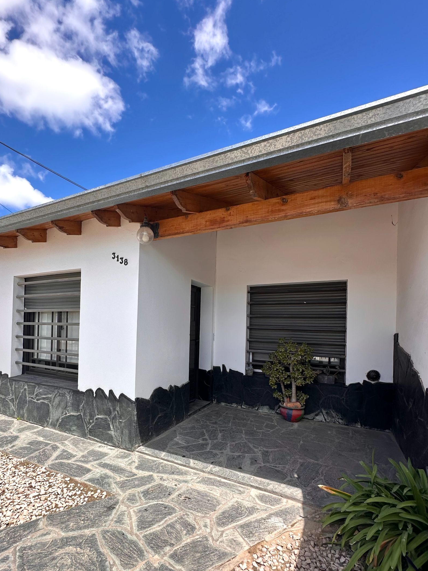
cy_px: 326
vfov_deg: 90.4
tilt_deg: +2.2
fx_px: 280
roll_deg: -2.1
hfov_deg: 74.4
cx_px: 185
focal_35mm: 17
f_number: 2.2
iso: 40
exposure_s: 1/882
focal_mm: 2.22
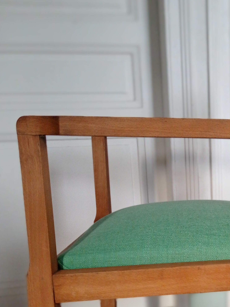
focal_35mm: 56
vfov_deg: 33.6
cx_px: 204
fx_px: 496
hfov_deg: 25.4
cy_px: 235
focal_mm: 4.74
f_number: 1.79
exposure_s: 1/25
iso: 371
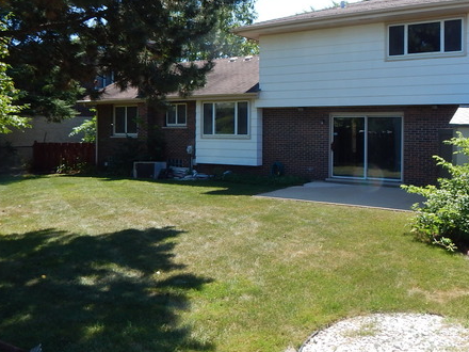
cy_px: 131
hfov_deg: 55.9
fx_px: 434
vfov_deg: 43.8
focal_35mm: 32
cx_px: 302
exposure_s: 1/800
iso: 125
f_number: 3
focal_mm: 4
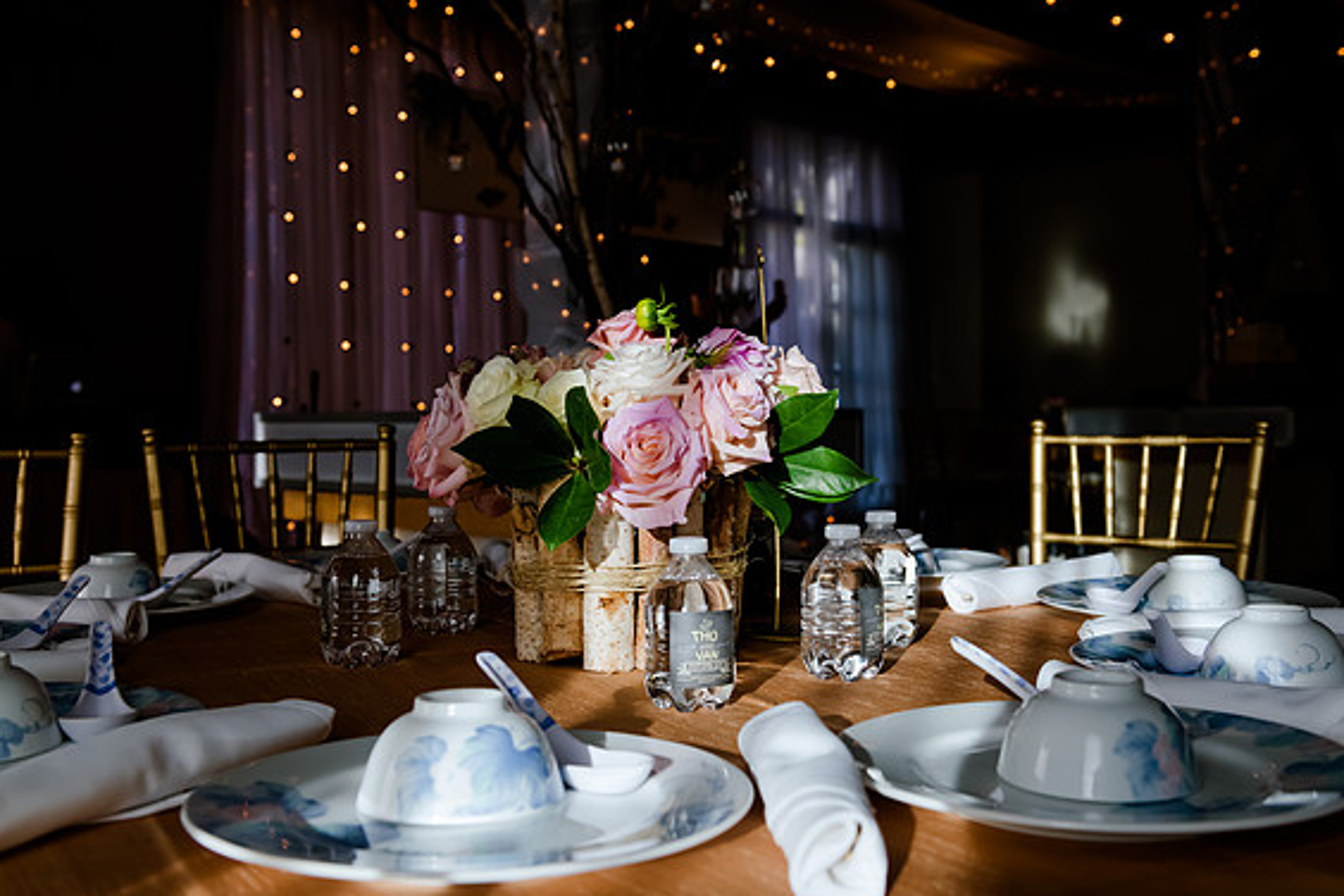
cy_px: 454
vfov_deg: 35.9
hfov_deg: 51.9
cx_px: 674
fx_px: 1381
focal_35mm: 37
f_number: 5.6
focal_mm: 36
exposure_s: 1/1250
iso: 1600
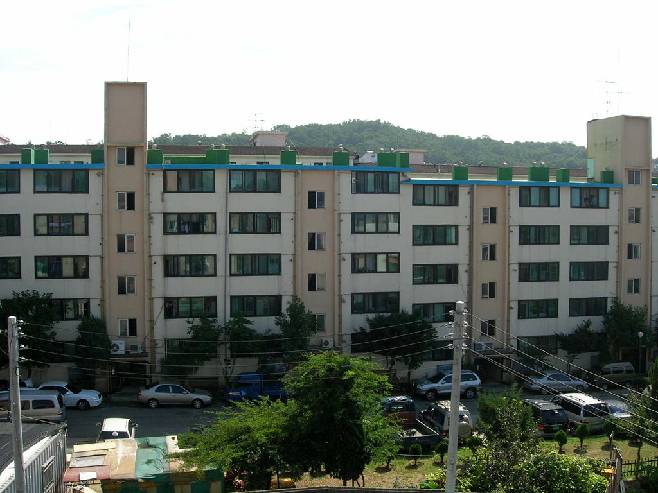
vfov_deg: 37.7
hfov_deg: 49.0
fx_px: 722
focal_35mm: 38
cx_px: 329
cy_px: 246
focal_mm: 7.8
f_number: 4.8
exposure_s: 1/366
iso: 64
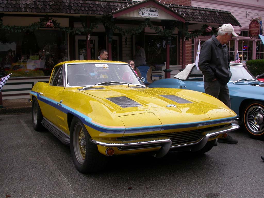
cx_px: 132
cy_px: 99
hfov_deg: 49.0
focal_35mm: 38
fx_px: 290
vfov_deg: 37.7
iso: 100
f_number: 5.3
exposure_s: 1/176
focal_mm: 7.85
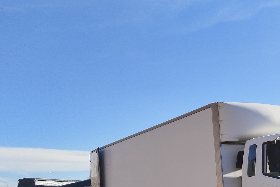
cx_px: 222
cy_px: 155
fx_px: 358
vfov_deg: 28.5
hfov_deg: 41.0
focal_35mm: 46
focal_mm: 4.95
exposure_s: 1/1334
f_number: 1.9
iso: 100
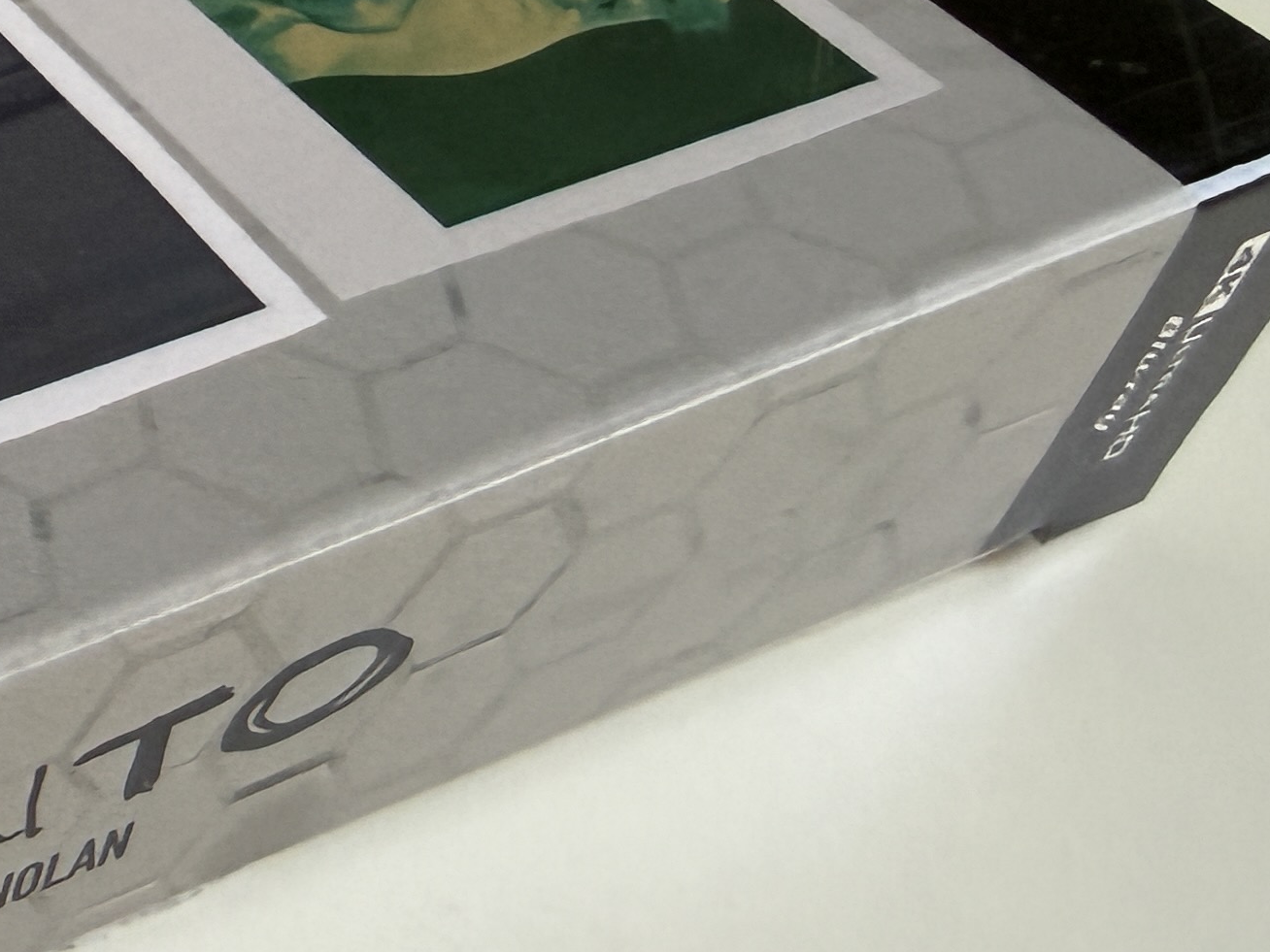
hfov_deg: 22.7
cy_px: 542
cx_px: -494
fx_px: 2715
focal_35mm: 74
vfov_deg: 19.9
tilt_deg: -47.1
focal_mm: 2.22
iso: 160
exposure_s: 1/99
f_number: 2.2
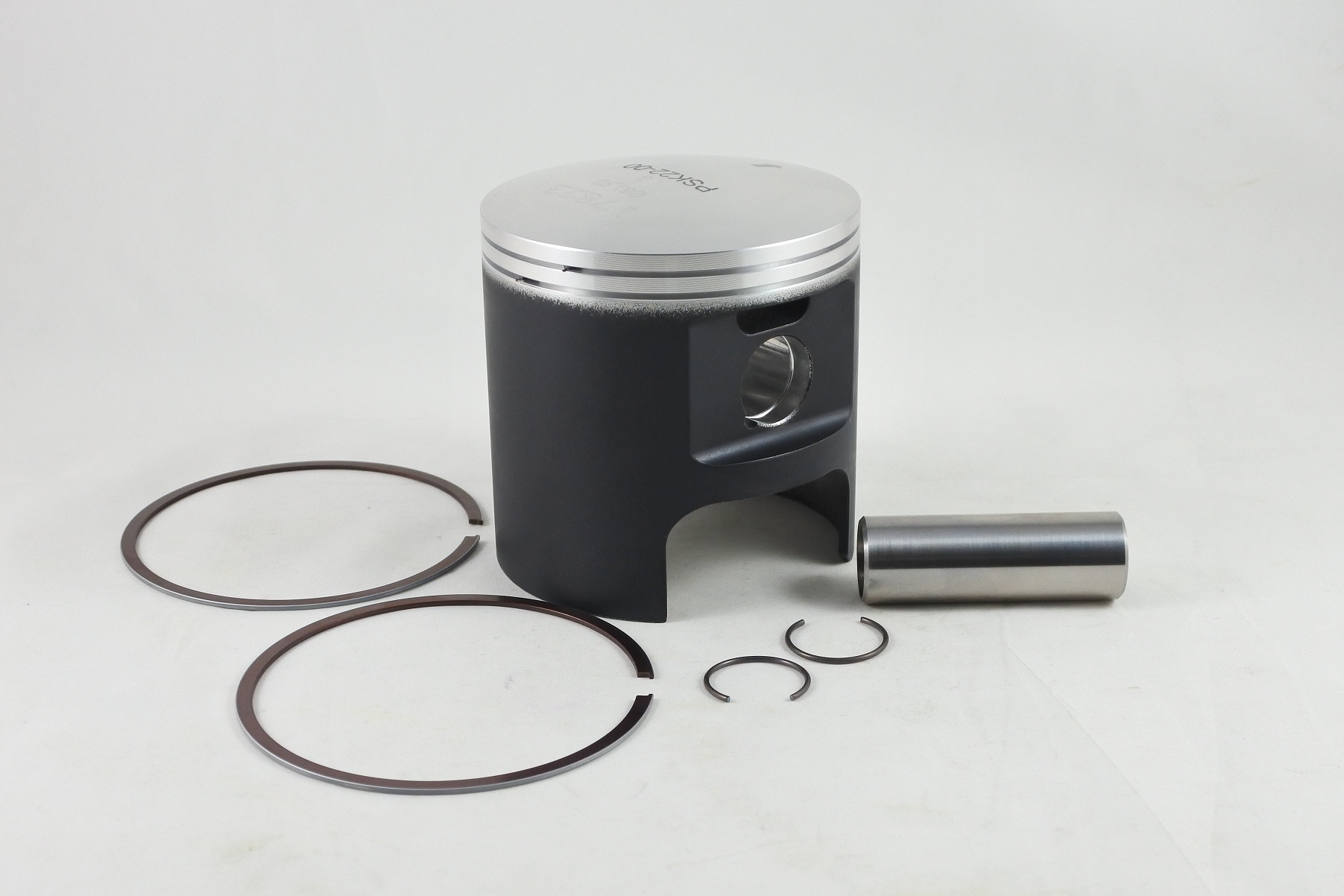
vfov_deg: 35.1
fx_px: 1419
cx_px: 672
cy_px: 448
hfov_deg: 50.7
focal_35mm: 38
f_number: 4
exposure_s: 1/125
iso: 450
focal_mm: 14.3
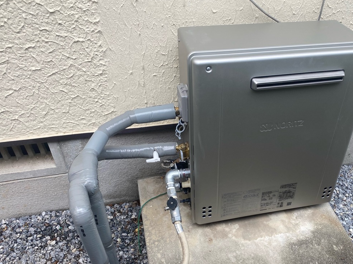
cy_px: 162
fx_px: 347
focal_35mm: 34
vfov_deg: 41.5
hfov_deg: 53.1
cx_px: 229
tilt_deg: -40.2
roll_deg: -4.4
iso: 32
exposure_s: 1/529
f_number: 1.8
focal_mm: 4.25
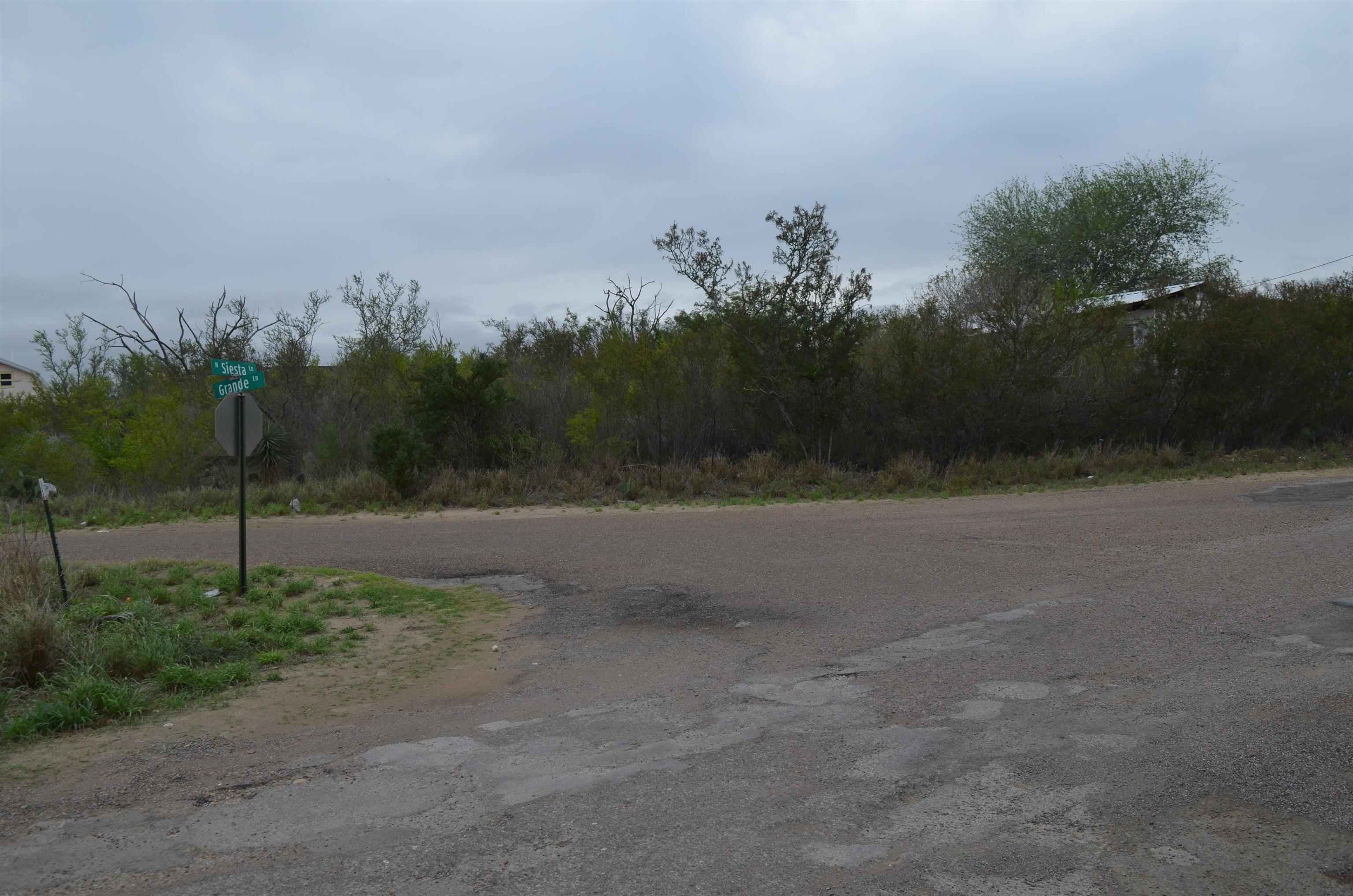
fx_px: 1238
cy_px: 448
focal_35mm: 33
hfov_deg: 57.3
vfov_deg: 39.8
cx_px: 676
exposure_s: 1/250
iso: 200
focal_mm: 22
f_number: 8
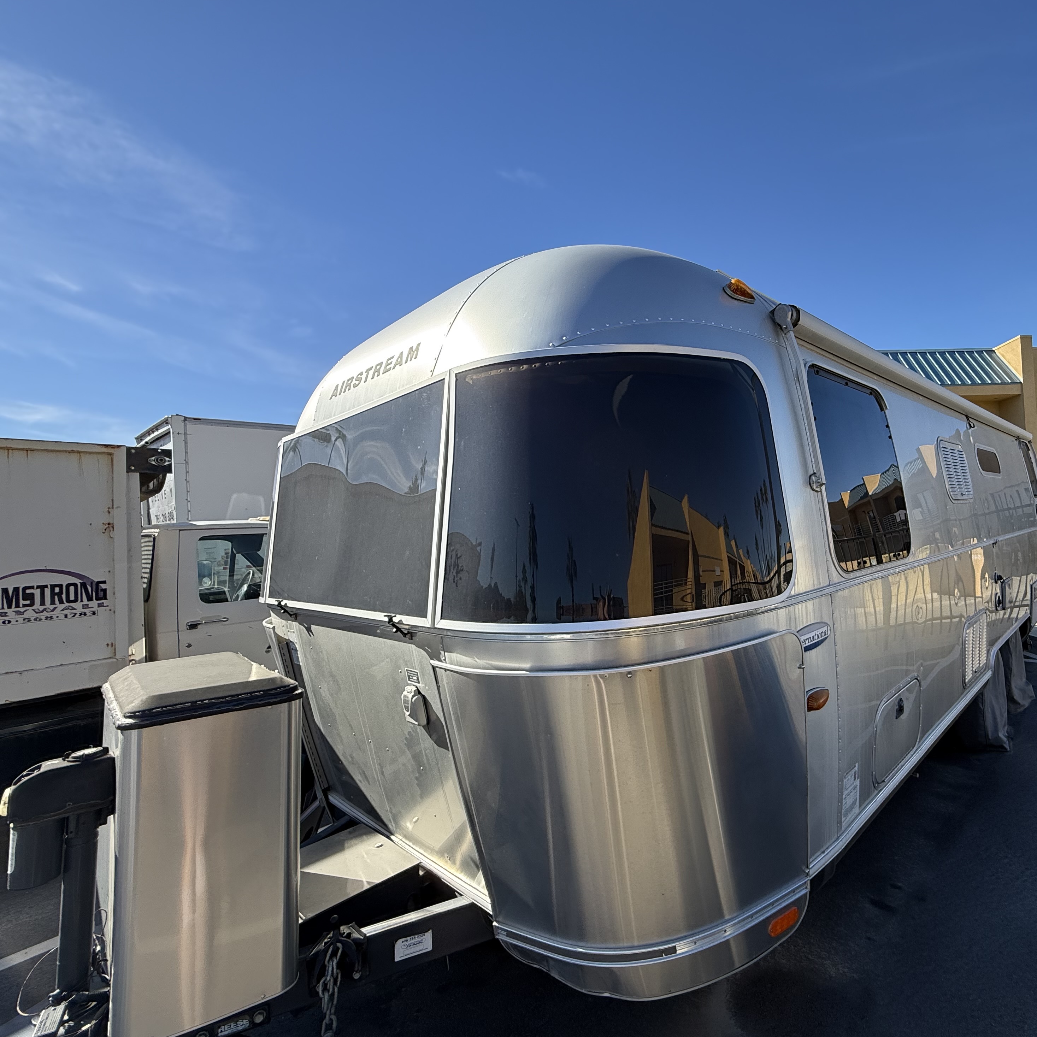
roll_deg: +3.0
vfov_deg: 84.0
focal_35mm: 17
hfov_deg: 81.2
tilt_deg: +1.7
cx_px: 690
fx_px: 576
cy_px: 513
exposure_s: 1/1087
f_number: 2.2
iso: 64
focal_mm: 2.22
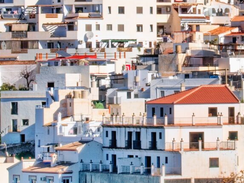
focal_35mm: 353
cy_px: -7
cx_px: 177
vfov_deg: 4.2
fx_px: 2489
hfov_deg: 5.6
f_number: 13
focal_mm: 55
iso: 100
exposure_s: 1/200
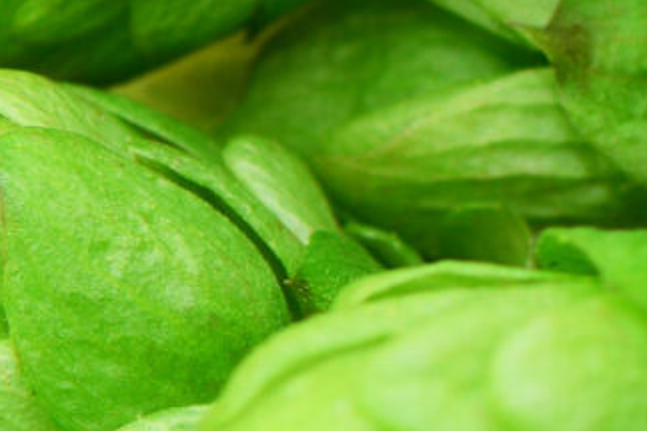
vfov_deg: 1.7
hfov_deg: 2.5
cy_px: 203
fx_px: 14945
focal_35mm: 832
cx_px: -473
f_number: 7.1
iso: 100
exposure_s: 1/100
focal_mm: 105
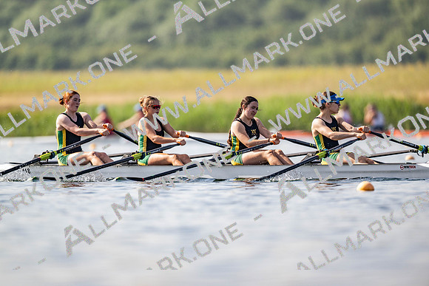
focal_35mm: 600
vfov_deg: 2.3
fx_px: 7151
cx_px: 214
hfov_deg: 3.4
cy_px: 143
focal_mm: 600
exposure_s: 1/2500
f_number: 4
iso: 160
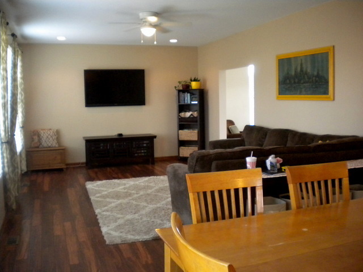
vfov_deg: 40.7
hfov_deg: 52.6
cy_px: 136
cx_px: 182
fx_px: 367
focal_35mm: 35
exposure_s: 1/63.3
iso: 625
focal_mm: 6.3
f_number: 3.1
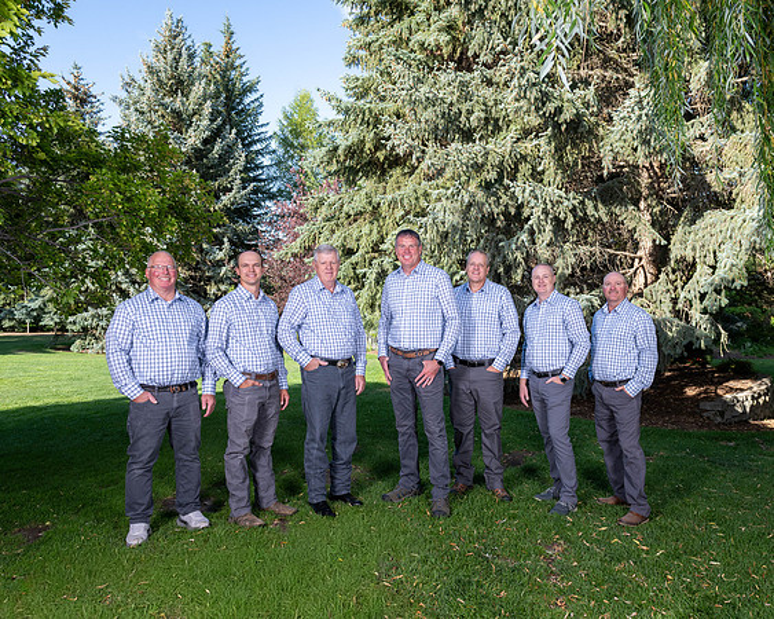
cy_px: 309
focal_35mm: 28
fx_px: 630
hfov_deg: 62.9
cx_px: 434
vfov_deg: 52.3
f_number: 5.6
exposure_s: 1/320
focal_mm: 24
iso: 320
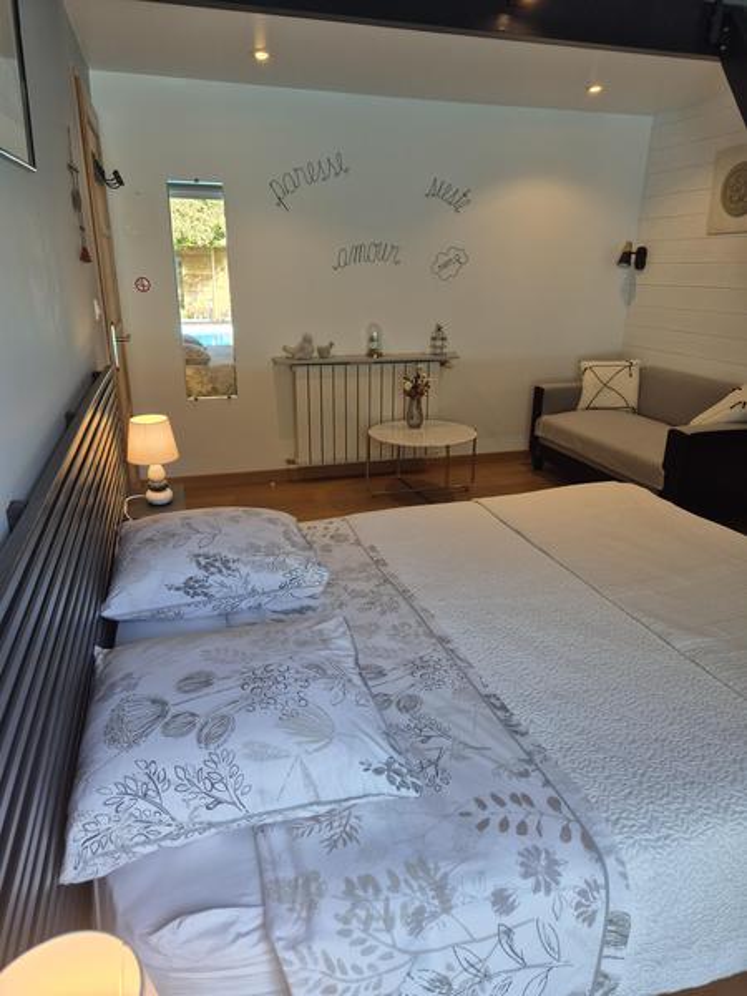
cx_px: 374
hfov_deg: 58.9
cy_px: 498
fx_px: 662
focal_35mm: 23
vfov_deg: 73.9
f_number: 1.8
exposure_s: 1/180
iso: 64
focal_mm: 5.4
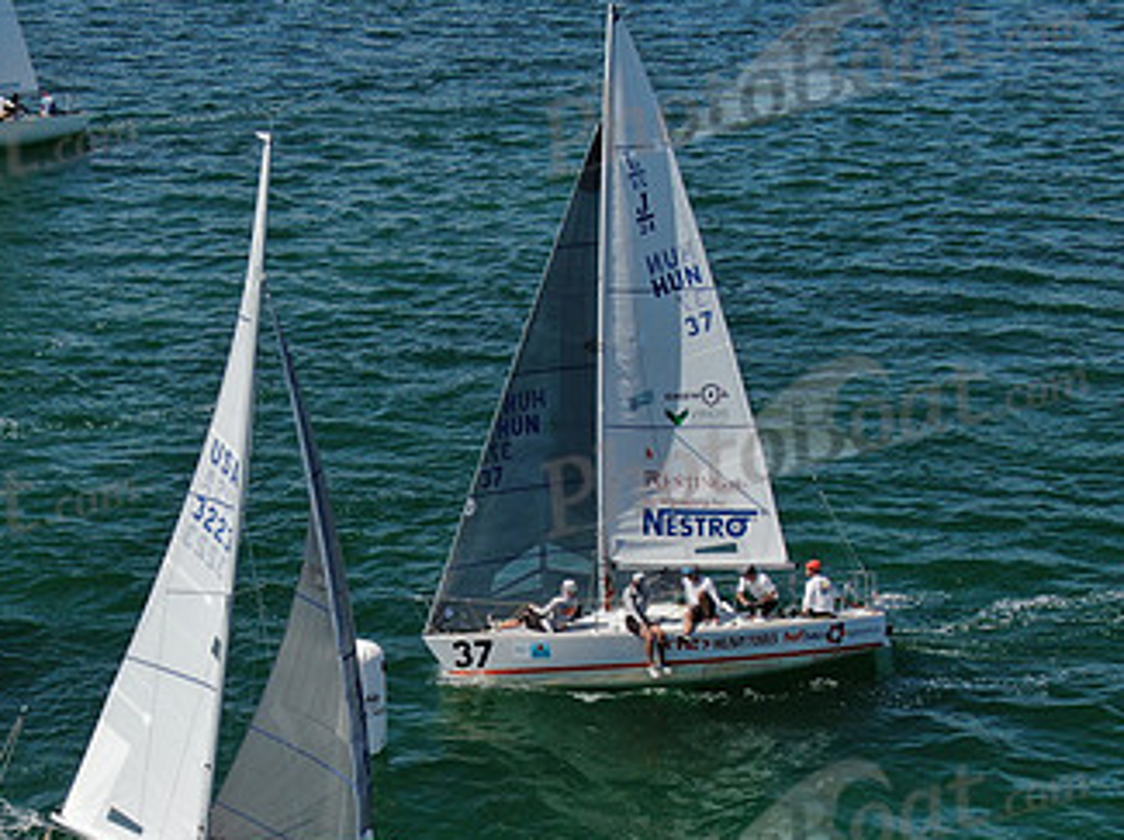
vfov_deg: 17.4
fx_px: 2725
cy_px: 693
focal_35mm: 84
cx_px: 342
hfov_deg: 23.2
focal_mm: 8.42
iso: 100
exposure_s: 1/1250
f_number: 3.8
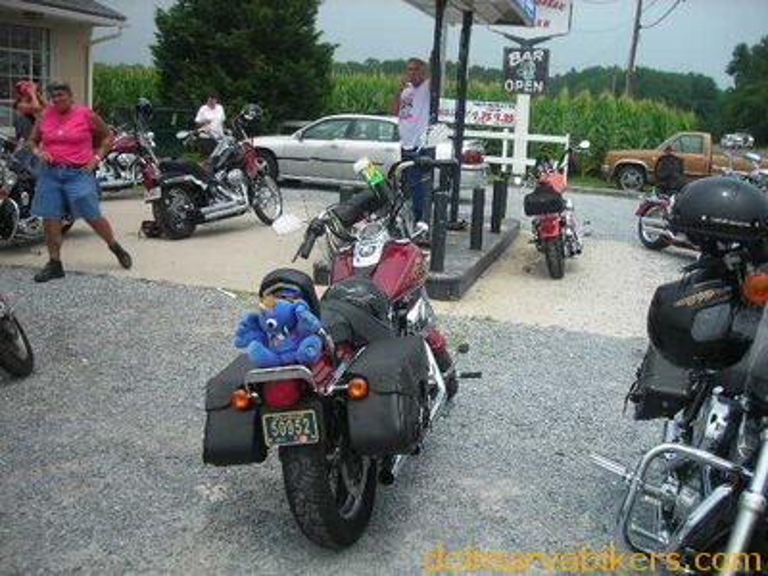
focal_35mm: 38
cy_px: 288
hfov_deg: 49.0
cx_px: 384
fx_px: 843
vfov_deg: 37.7
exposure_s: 1/193
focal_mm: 6.3
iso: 50
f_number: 6.4
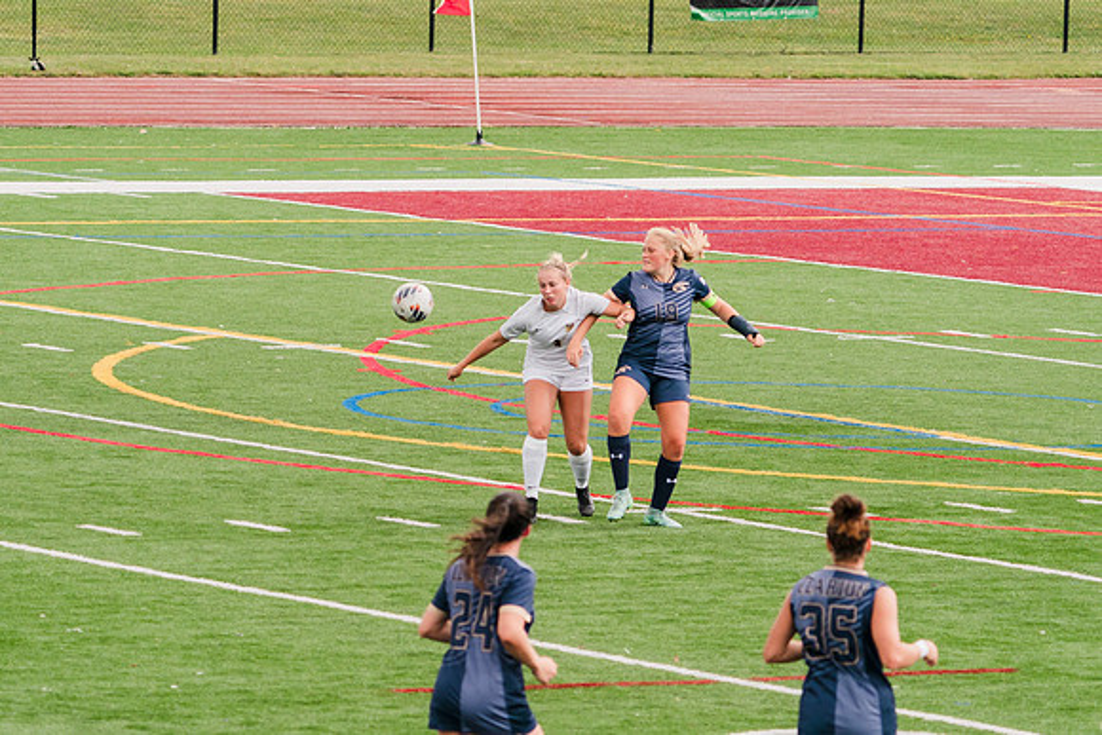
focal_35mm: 304
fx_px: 9318
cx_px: 525
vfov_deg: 4.5
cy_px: 345
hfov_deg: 6.8
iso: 800
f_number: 5.6
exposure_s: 1/1600
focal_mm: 200
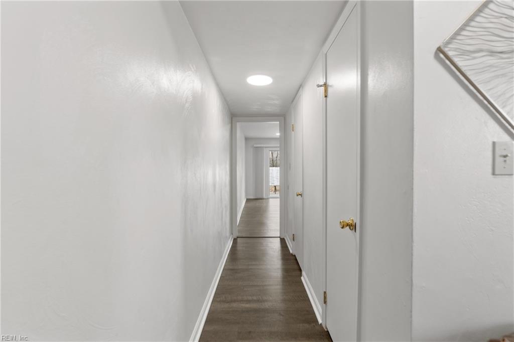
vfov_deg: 77.3
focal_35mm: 15
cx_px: 257
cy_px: 171
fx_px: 214
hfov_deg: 100.4
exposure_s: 1/13
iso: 200
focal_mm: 10
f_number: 4
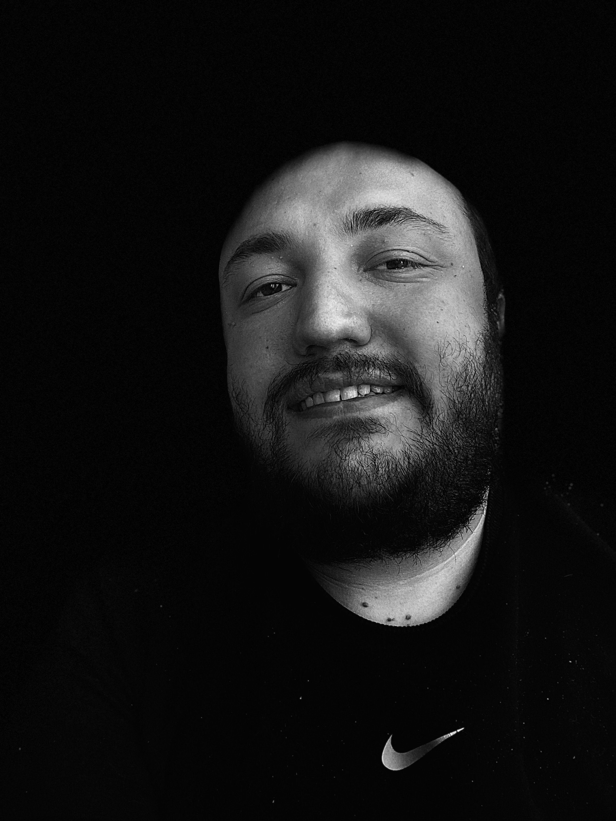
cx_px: 308
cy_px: 410
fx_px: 712
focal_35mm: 30
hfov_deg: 46.8
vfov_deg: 60.0
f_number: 2.2
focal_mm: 2.71
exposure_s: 1/122
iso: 64
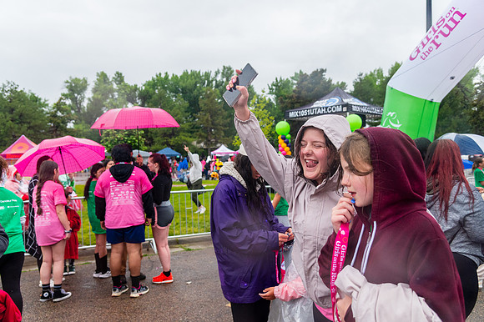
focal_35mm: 28
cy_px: 161
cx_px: 242
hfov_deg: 65.1
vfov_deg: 46.0
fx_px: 379
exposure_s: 1/2500
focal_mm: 27
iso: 1600
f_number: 4
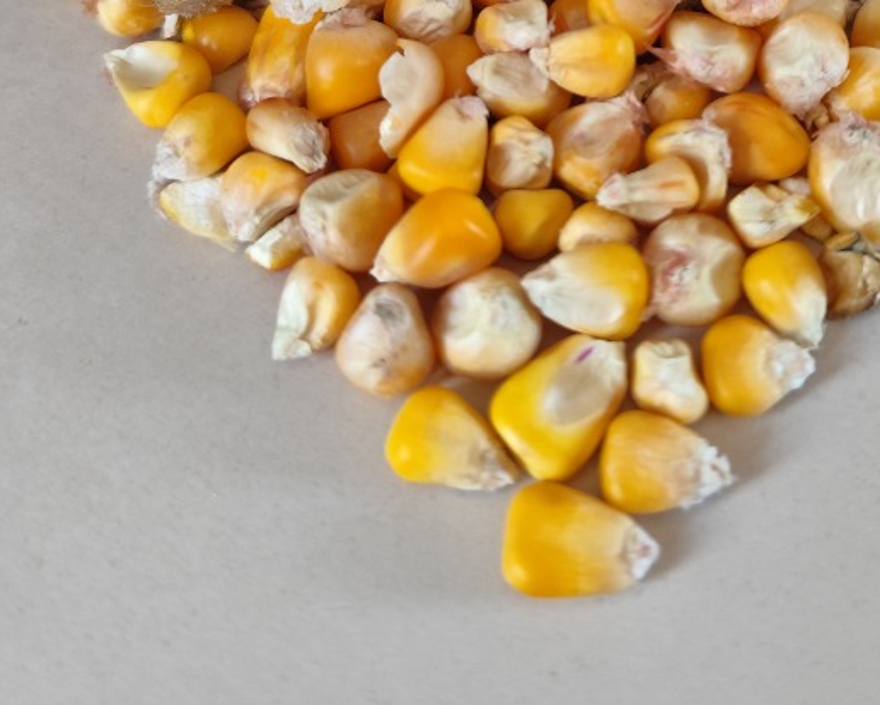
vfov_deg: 29.3
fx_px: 1224
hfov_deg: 39.1
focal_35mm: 47
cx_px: 580
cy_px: -48
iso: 640
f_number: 1.65
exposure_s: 1/50
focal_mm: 6.14
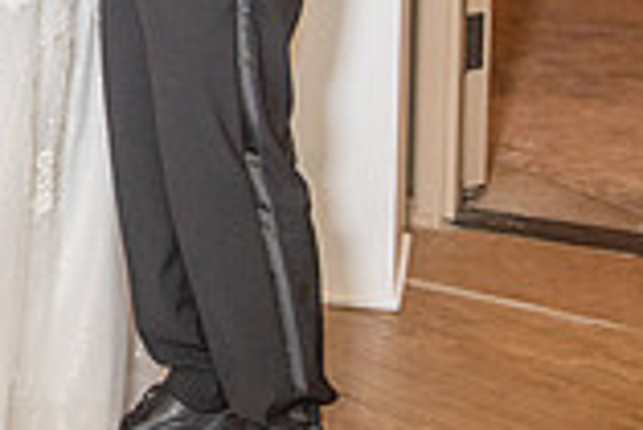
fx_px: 2110
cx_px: -86
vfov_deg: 11.1
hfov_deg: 16.7
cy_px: -272
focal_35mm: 118
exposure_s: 1/125
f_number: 2.8
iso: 1250
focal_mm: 32
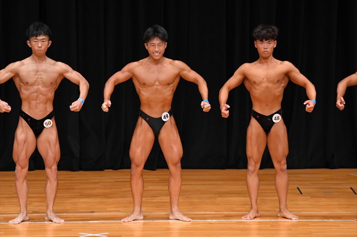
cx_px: 178
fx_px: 2825
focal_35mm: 285
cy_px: 118
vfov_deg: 4.8
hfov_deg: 7.2
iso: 3200
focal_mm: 190
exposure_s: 1/400
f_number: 5.6
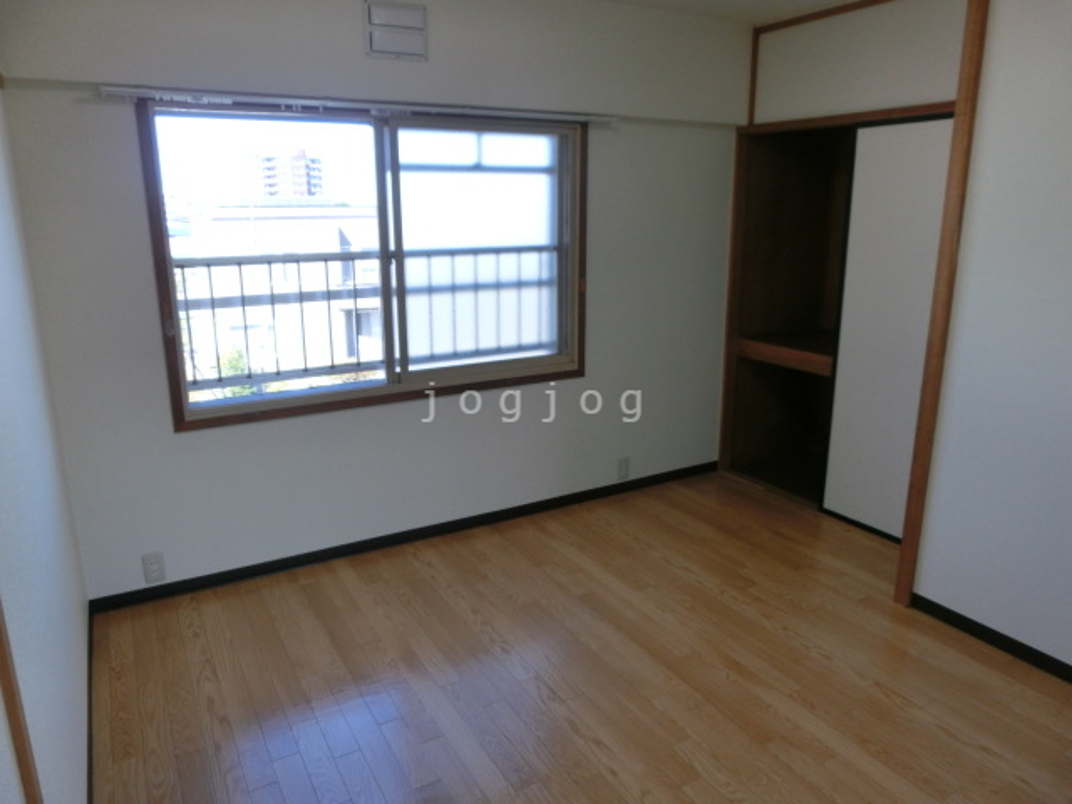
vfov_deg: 56.8
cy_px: 402
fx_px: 743
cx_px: 536
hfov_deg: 71.6
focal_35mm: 24
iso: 80
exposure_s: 1/125
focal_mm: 4.24
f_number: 3
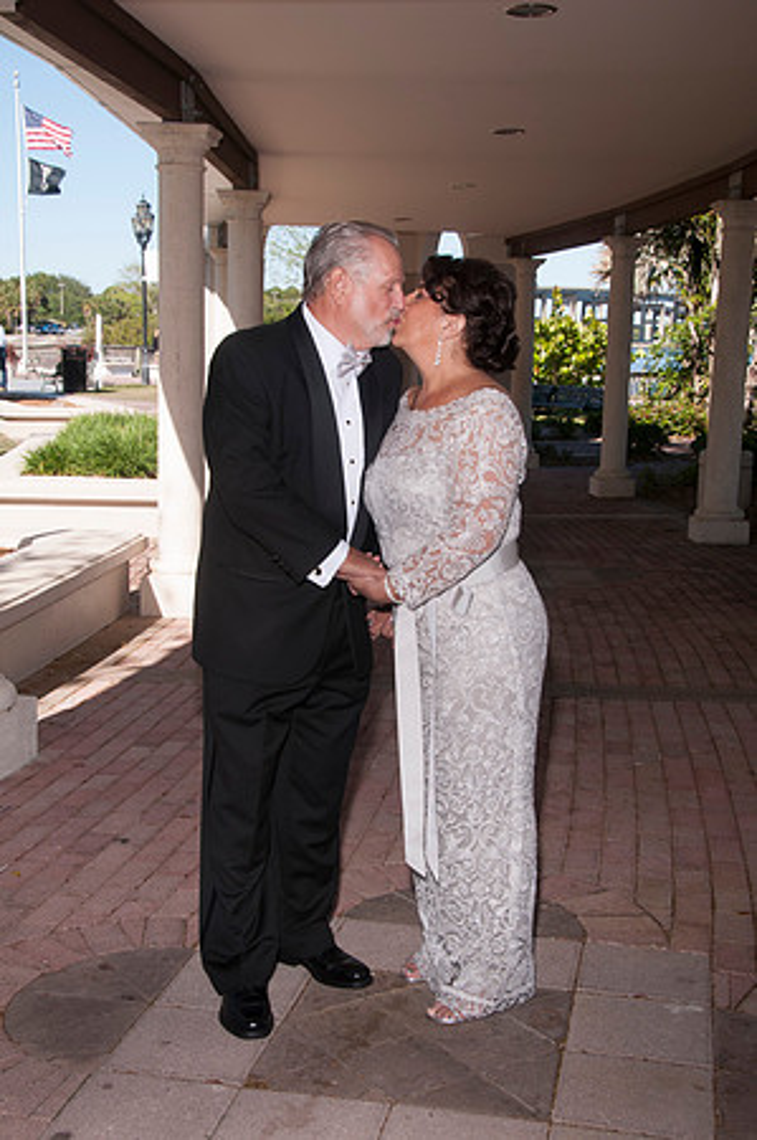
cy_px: 570
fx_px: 1517
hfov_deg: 28.0
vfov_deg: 41.2
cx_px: 378
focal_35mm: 48
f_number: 10
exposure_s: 1/250
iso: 200
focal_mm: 32
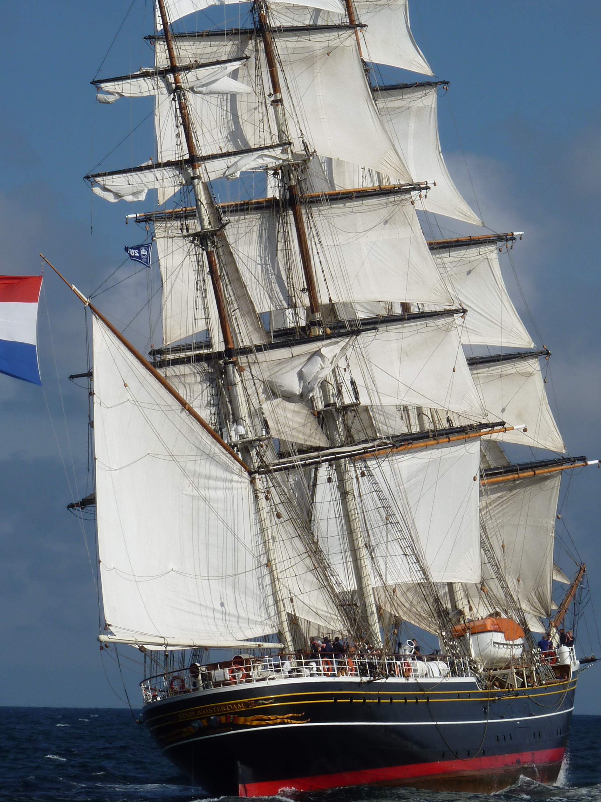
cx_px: 325
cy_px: 273
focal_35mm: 231
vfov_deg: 8.6
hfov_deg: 6.4
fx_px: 5347
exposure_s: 1/500
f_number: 7.1
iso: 80
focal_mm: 28.3
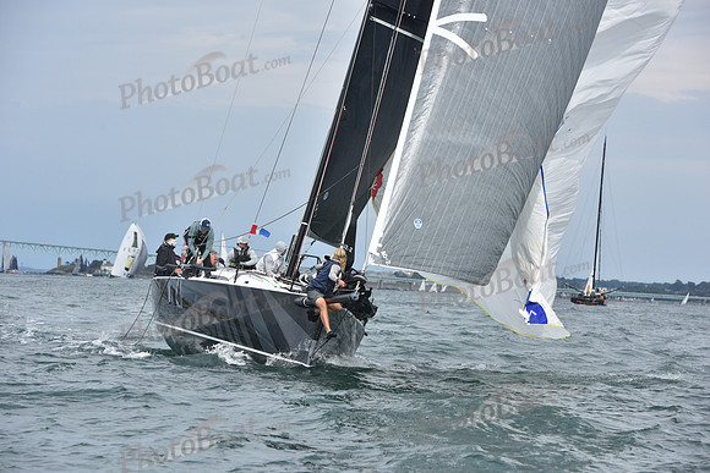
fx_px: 2959
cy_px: 236
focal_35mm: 150
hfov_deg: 13.7
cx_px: 355
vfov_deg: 9.2
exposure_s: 1/1000
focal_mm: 150
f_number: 9
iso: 320
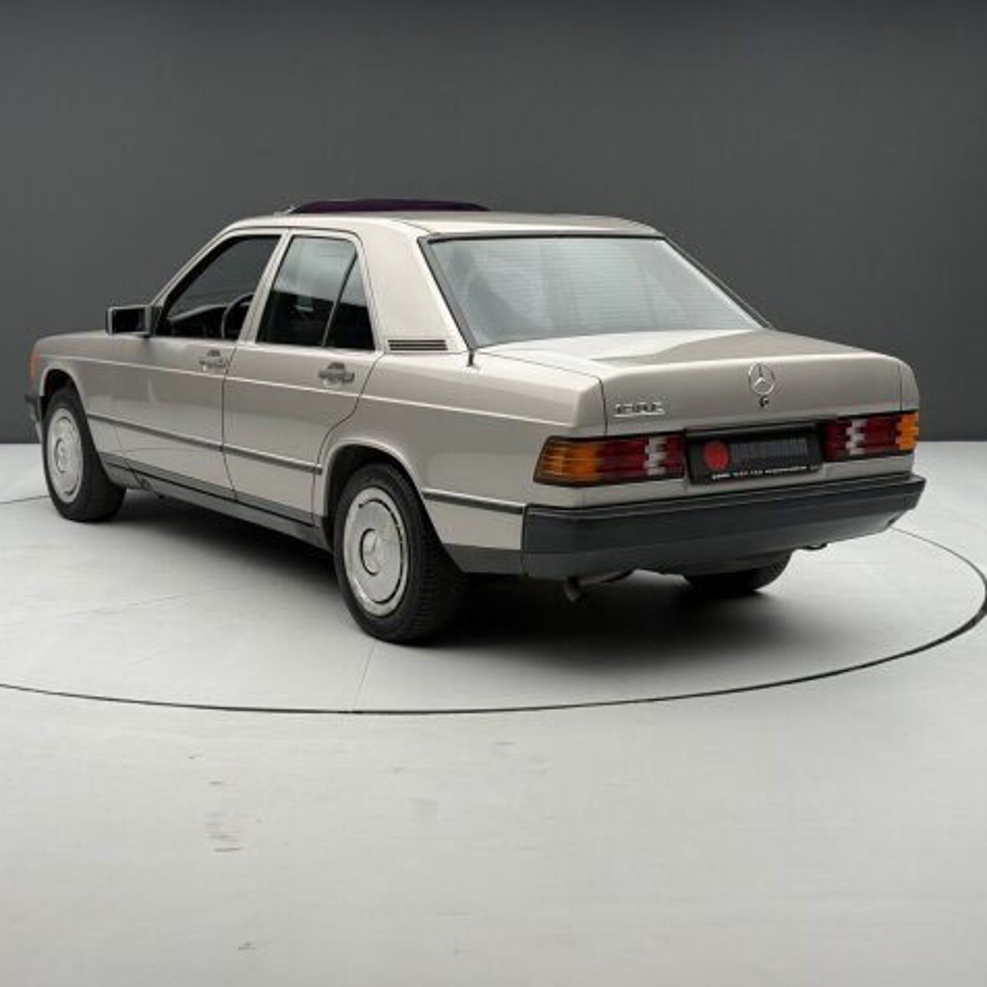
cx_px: 487
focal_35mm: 57
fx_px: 1839
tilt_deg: -8.3
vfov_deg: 30.0
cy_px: 494
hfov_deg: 30.0
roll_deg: -0.7
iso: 100
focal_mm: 6.76
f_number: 1.78
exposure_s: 1/96
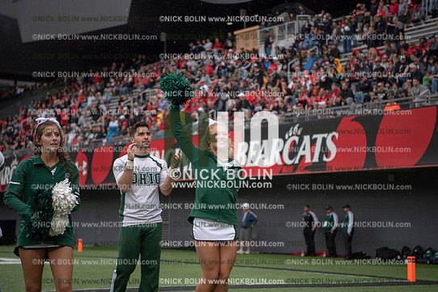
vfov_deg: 18.2
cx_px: 221
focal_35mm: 75
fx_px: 913
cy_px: 150
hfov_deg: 27.0
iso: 250
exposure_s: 1/1000
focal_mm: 70
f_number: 2.8
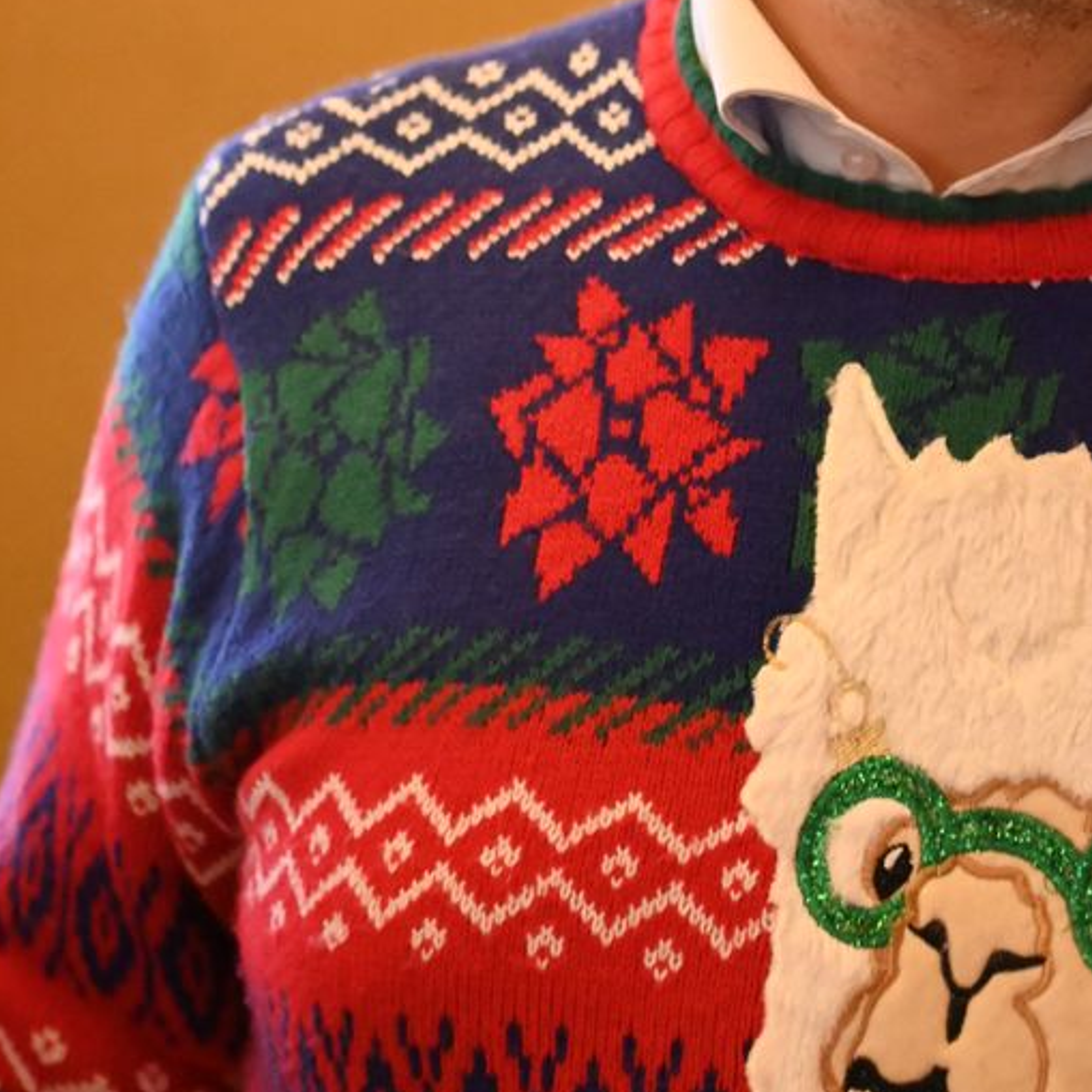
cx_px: 839
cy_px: 215
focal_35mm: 175
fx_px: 6246
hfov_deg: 10.0
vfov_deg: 10.0
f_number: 4
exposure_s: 1/125
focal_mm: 82
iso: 8000
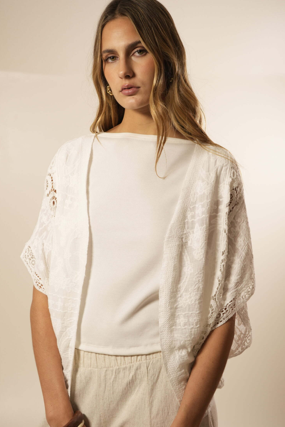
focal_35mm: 58
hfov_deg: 23.4
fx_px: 688
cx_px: 142
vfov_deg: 34.5
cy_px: 227
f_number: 4
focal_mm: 50
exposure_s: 1/125
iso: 1000
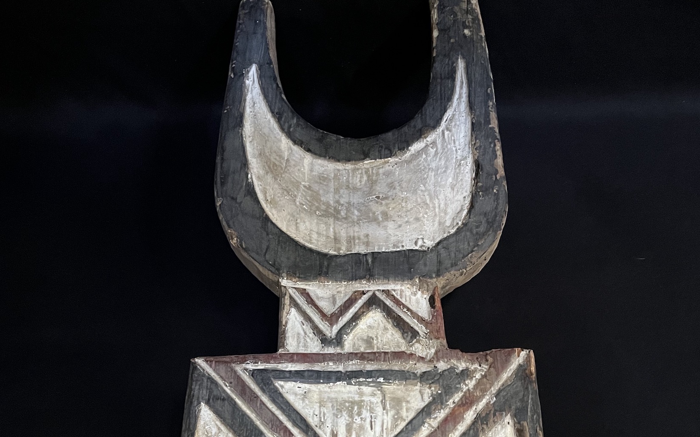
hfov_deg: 52.8
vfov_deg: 32.9
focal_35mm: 37
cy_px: 383
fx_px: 706
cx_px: 351
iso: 640
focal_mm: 5.1
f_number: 1.6
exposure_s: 1/33
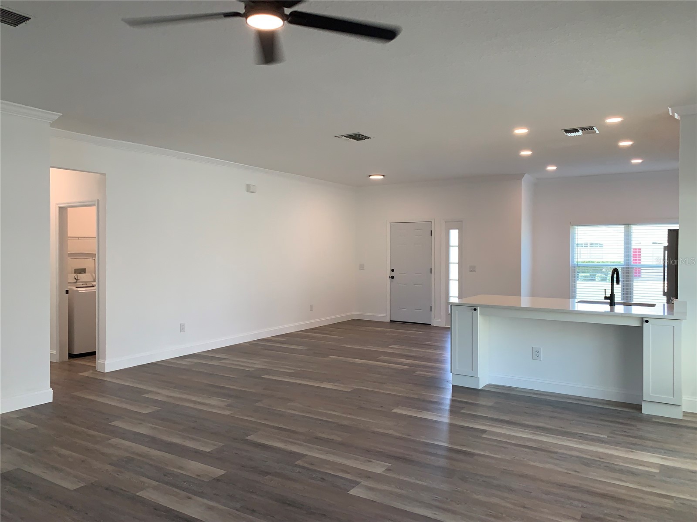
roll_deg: +0.2
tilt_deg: -1.3
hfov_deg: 67.3
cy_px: 261
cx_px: 348
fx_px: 524
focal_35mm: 26
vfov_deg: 53.1
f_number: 1.8
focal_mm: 4.25
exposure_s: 1/121
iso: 100
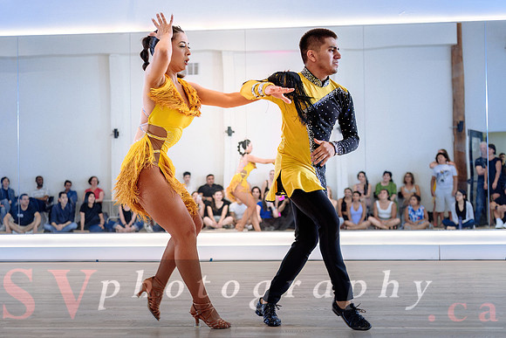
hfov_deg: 37.4
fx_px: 747
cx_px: 230
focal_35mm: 53
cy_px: 182
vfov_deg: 25.5
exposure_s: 1/250
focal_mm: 48
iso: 1600
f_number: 2.8
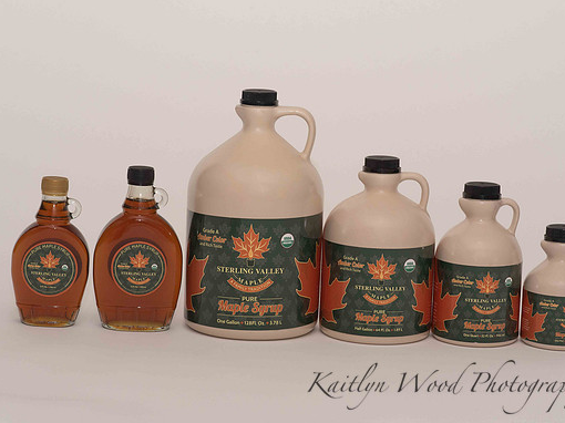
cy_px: 212
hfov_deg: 21.1
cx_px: 307
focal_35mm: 93
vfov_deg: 15.9
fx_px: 1517
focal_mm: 85
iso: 400
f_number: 13
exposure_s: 1/100
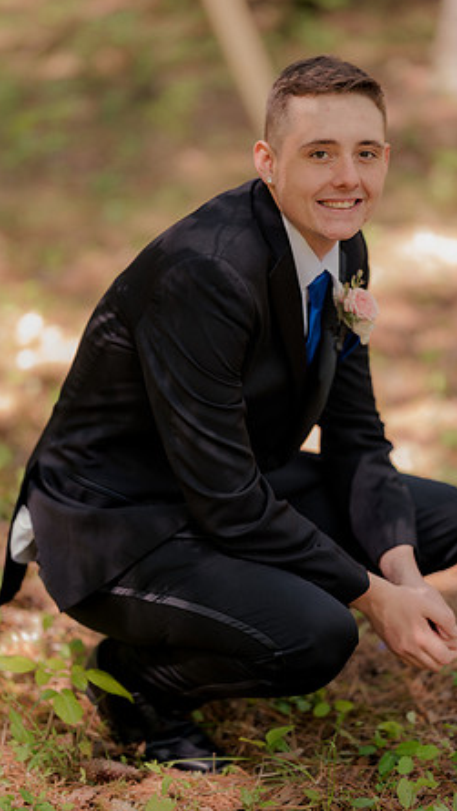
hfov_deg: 10.9
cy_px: 403
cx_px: 252
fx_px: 2386
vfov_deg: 19.3
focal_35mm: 111
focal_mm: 105
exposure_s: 1/200
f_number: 1.4
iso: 125
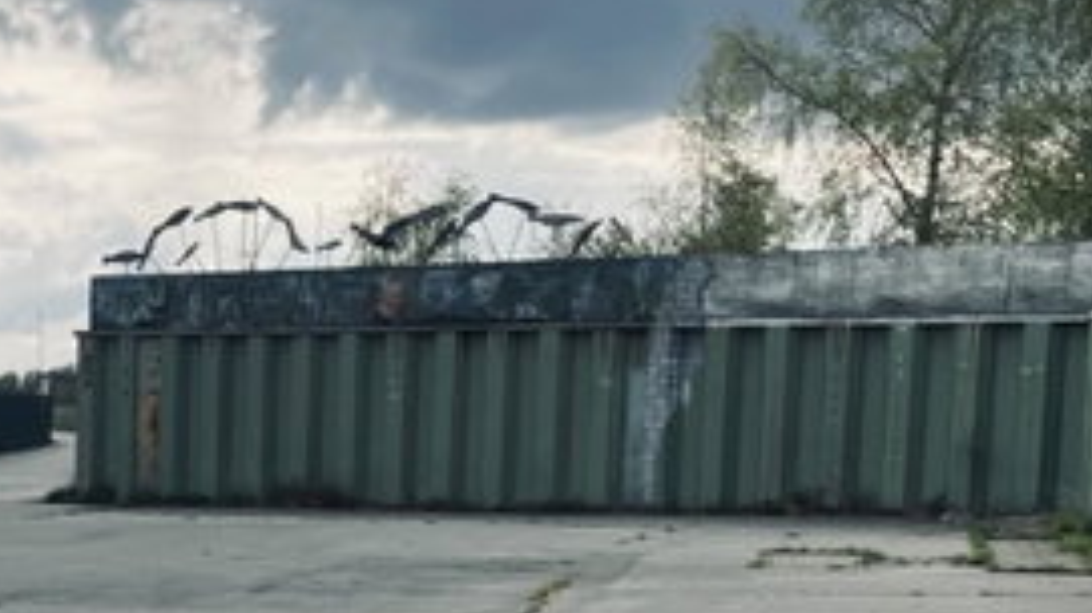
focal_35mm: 107
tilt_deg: -11.2
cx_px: -64
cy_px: 1008
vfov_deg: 10.8
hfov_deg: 19.3
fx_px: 3096
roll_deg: -0.1
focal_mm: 4.2
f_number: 1.6
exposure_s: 1/2053
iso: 32
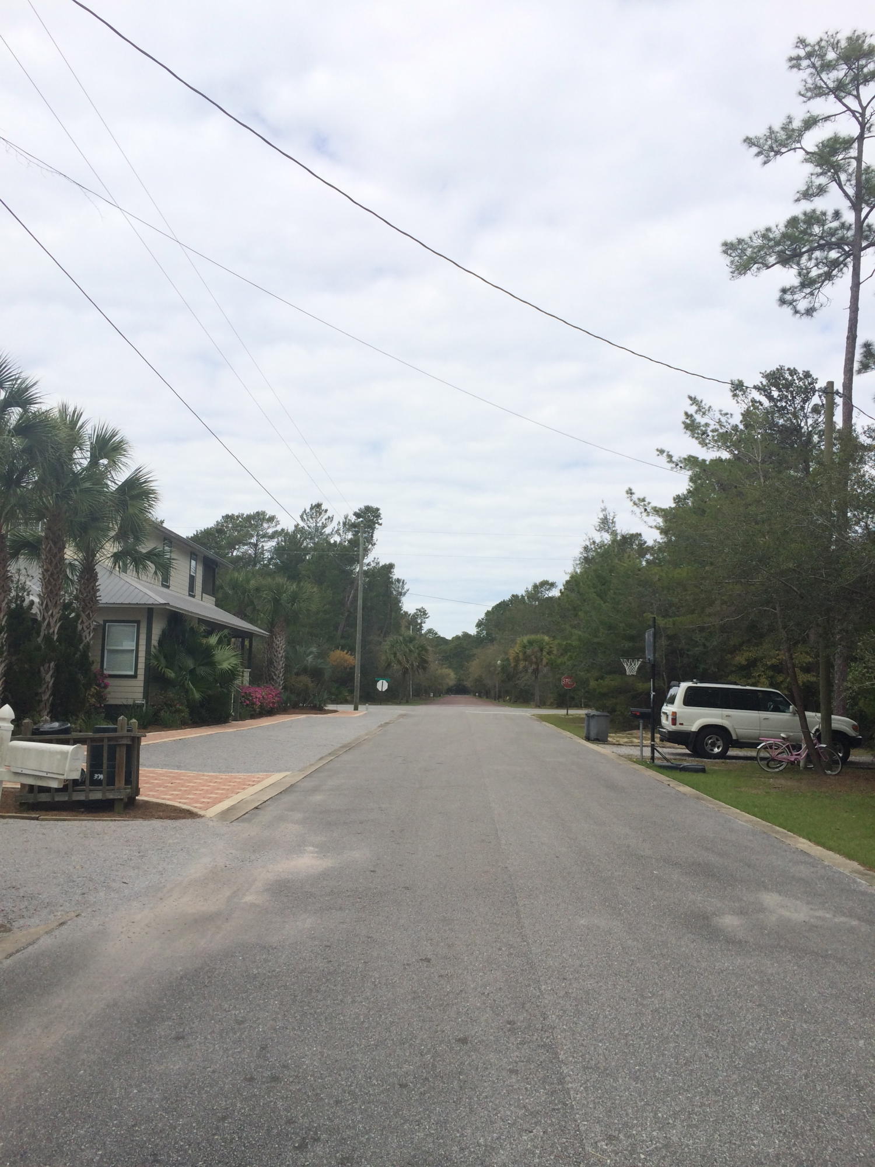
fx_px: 1011
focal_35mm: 30
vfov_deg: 60.0
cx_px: 438
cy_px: 584
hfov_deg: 46.8
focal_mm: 4.12
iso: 32
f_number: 2.2
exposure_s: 1/1786
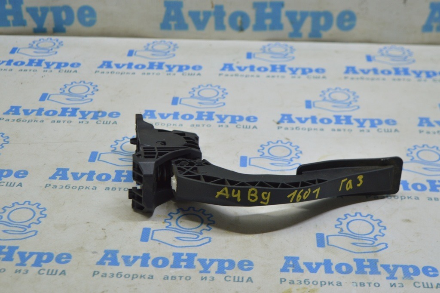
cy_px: 146
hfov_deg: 29.9
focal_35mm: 68
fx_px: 824
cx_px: 220
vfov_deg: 20.1
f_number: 5.6
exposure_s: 1/40
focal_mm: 45
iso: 400
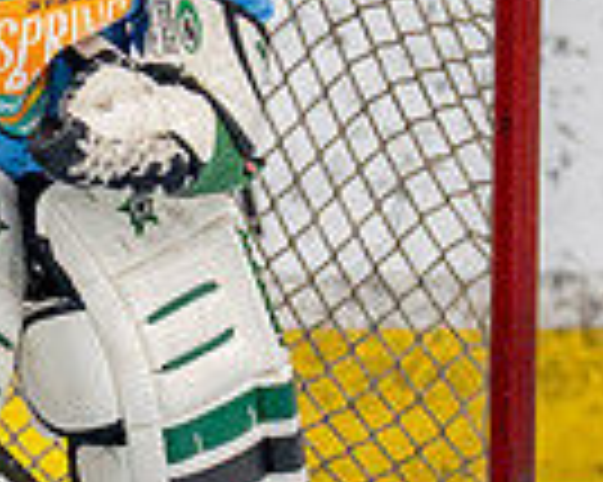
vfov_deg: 1.2
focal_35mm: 1278
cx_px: -163
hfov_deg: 1.5
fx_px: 22791
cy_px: 424
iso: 1000
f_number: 2.8
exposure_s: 1/1250
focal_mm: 200
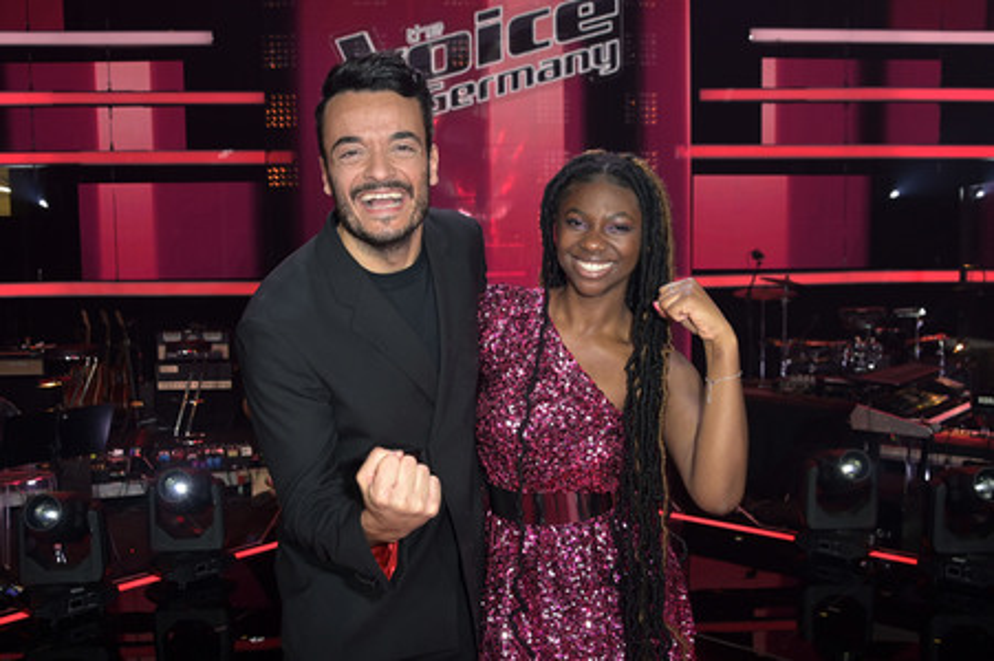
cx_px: 497
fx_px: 883
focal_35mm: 32
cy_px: 330
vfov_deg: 41.1
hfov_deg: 58.8
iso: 2500
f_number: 5
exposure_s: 1/125
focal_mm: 32
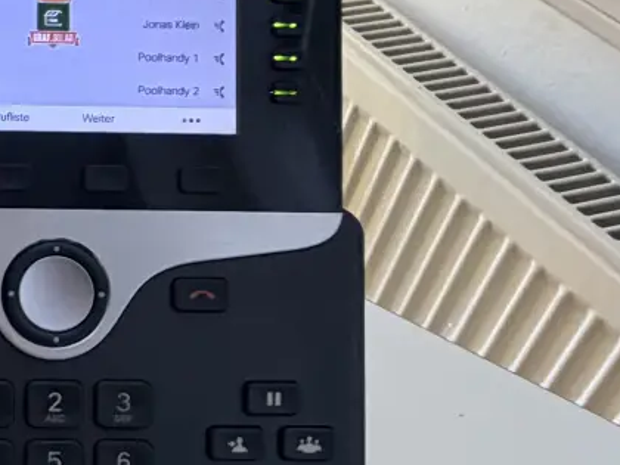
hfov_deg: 26.1
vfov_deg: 22.9
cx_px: -171
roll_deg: -2.2
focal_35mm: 64
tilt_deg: -40.8
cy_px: 252
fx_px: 1146
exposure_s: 1/100
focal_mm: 2.22
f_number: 2.2
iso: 200
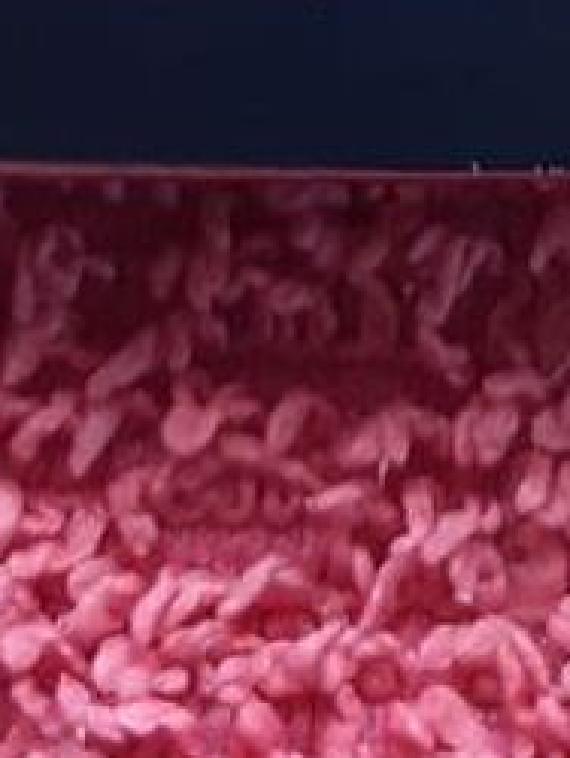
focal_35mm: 144
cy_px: -1254
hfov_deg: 10.3
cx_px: 461
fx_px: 3156
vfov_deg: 10.8
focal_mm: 3.6
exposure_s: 1/50
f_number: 1.9
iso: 64
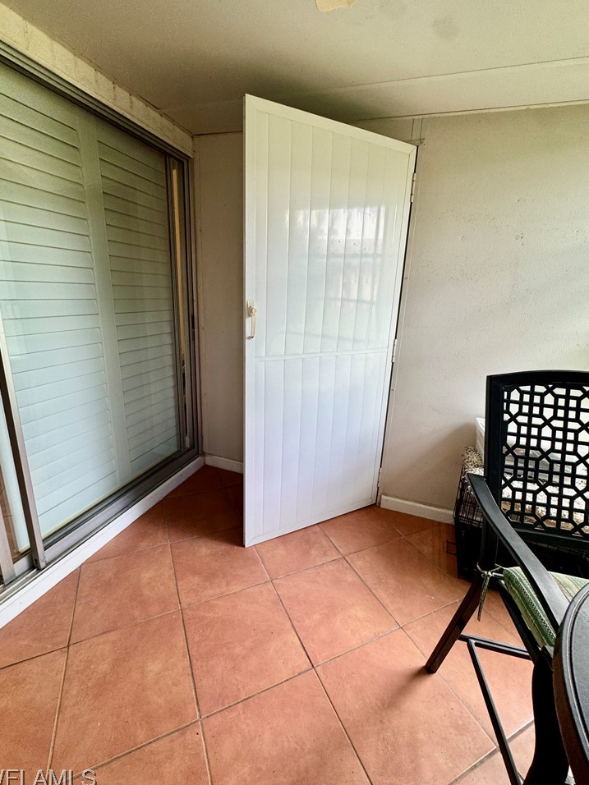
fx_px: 340
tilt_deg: -12.2
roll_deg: -1.2
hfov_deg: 81.7
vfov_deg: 98.1
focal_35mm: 15
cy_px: 382
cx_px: 276
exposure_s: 1/120
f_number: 2.2
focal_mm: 2.22
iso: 100
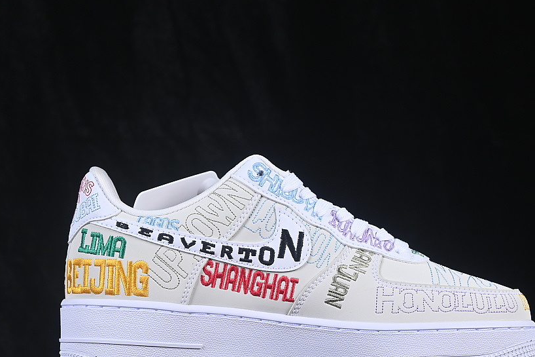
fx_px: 1471
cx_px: 302
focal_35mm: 99
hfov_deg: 20.6
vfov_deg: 13.8
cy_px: 229
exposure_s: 1/80
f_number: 8
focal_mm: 50
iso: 160
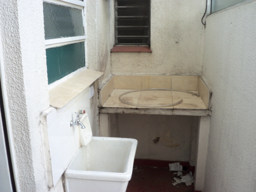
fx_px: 251
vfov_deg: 41.8
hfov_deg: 54.0
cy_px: 96
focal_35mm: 34
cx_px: 128
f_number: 2.9
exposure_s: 1/50
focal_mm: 5.7
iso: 80
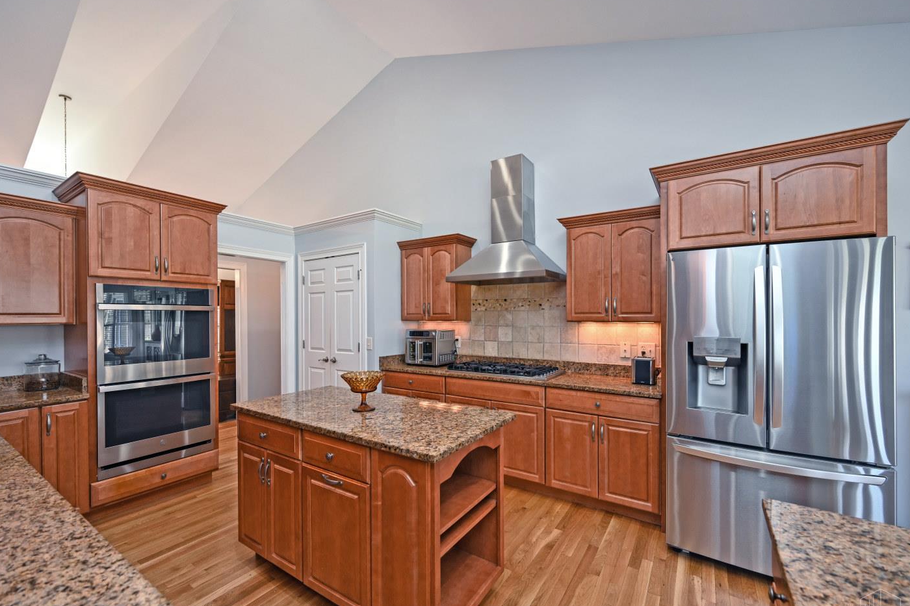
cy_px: 316
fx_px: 379
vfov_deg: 77.3
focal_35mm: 15
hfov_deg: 100.4
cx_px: 439
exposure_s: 1/60
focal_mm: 14
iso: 450
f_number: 4
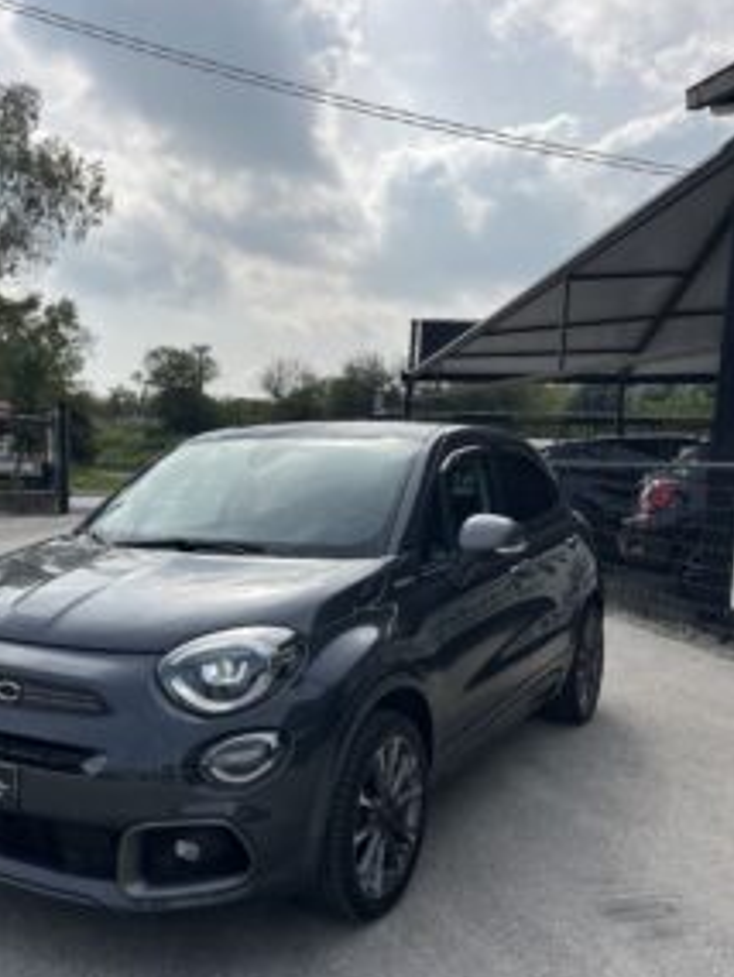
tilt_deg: -7.4
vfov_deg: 53.5
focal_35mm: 34
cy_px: 598
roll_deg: -0.4
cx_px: 257
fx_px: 961
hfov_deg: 41.4
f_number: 1.6
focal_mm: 5.1
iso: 50
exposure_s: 1/5848
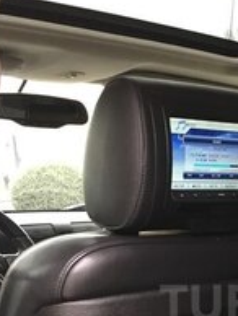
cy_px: 303
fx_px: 677
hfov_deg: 18.9
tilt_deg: -10.9
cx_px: 285
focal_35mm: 74
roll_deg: +1.2
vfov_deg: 25.2
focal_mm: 4.15
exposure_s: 1/33
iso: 64
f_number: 2.2
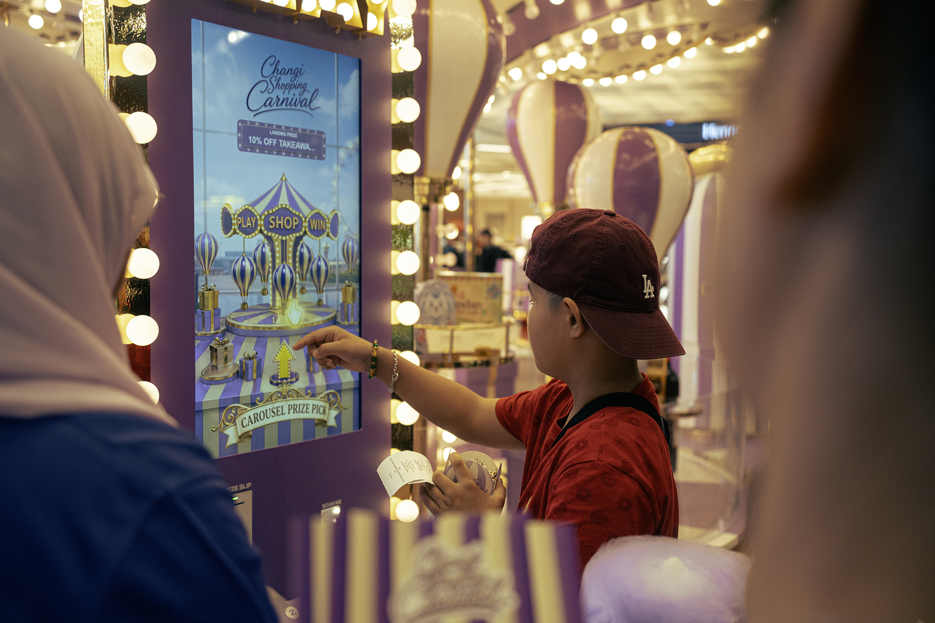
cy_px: 312
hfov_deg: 48.5
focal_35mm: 40
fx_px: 1039
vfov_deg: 33.4
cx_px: 468
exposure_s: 1/250
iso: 1250
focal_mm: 40
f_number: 3.2
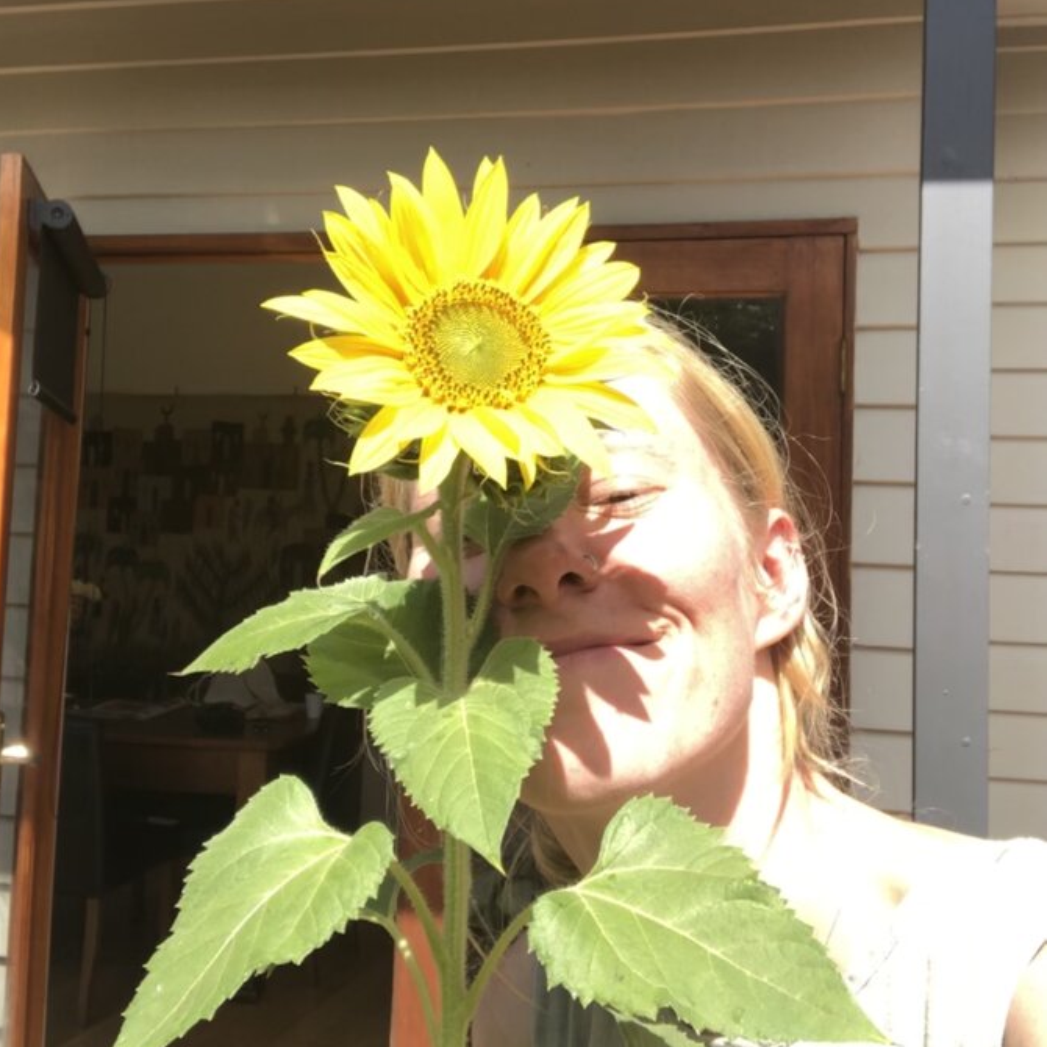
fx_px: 1300
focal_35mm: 38
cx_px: 520
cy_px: 438
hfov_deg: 43.9
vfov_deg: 43.7
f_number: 2.2
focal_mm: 2.87
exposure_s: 1/414
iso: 20
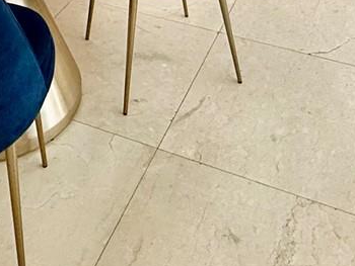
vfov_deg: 17.1
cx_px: 140
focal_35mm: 64
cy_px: -262
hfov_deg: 30.2
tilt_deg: -8.1
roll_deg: +0.3
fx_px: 657
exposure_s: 1/120
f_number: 2.2
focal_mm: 2.22
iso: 160
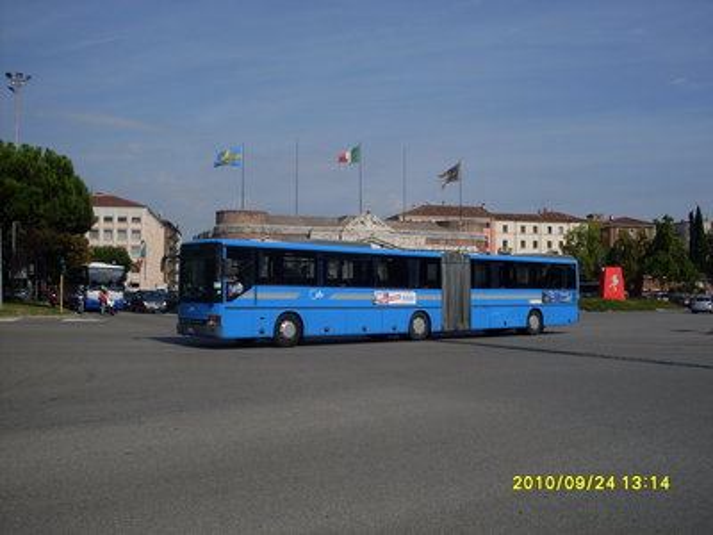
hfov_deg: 49.0
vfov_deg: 37.7
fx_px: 783
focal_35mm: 38
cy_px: 268
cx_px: 356
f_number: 8.4
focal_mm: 6.3
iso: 80
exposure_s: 1/500
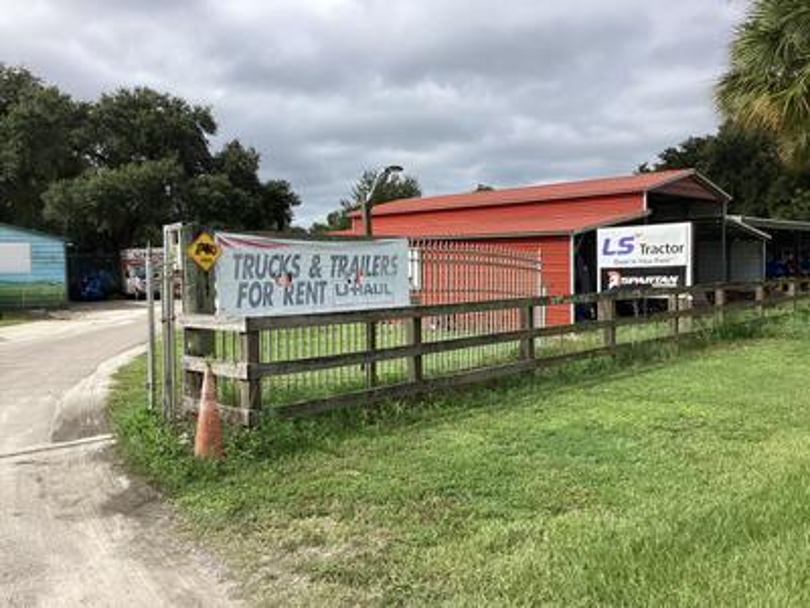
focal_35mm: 31
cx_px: 405
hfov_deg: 58.4
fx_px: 725
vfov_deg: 45.4
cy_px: 304
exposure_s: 1/1294
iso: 25
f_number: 2.4
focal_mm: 3.3
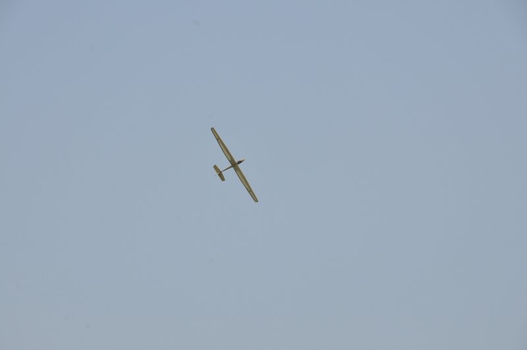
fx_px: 2852
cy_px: 175
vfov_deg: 7.0
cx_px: 264
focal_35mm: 195
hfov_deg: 10.6
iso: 400
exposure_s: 1/500
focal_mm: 130
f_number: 11
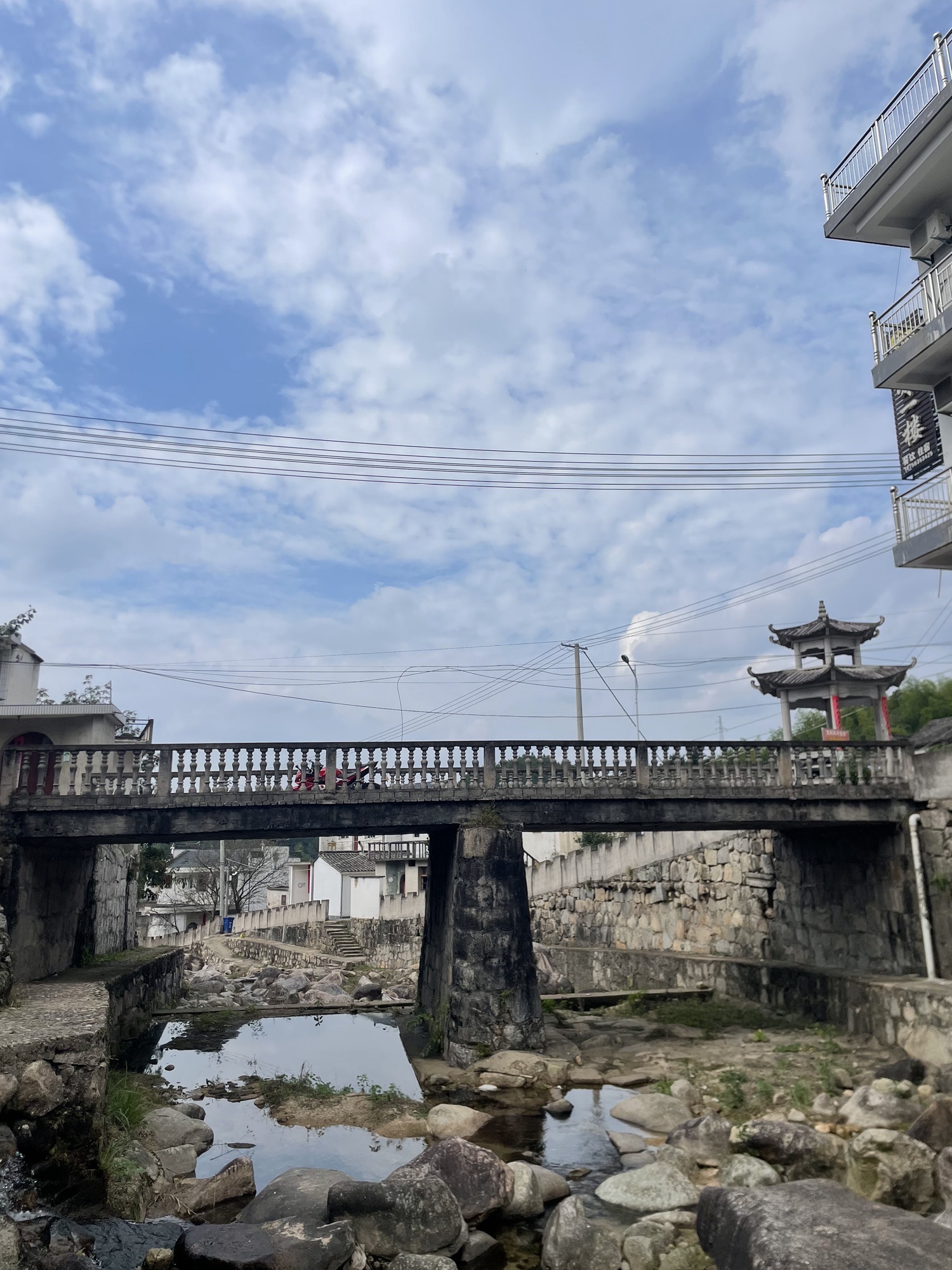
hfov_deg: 53.1
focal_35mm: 26
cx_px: 476
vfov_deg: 67.3
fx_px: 953
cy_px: 635
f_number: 1.6
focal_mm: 4.2
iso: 32
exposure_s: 1/5814
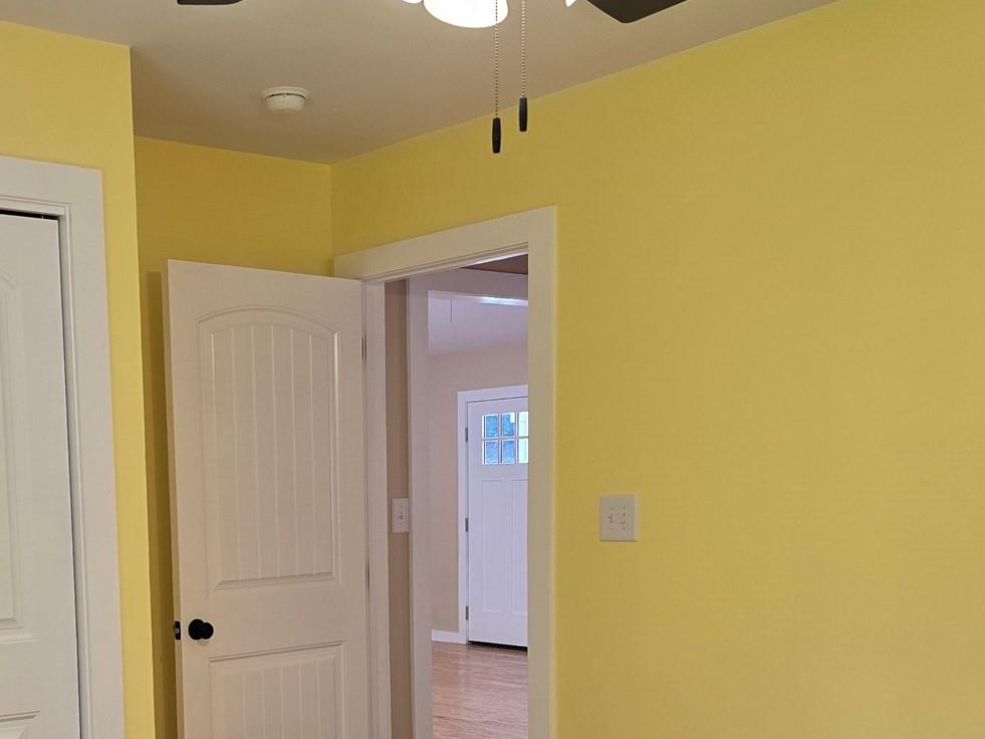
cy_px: 643
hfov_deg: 38.9
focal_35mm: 48
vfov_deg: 29.2
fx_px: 1366
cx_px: 281
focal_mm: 6.3
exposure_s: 1/120
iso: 125
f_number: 1.7
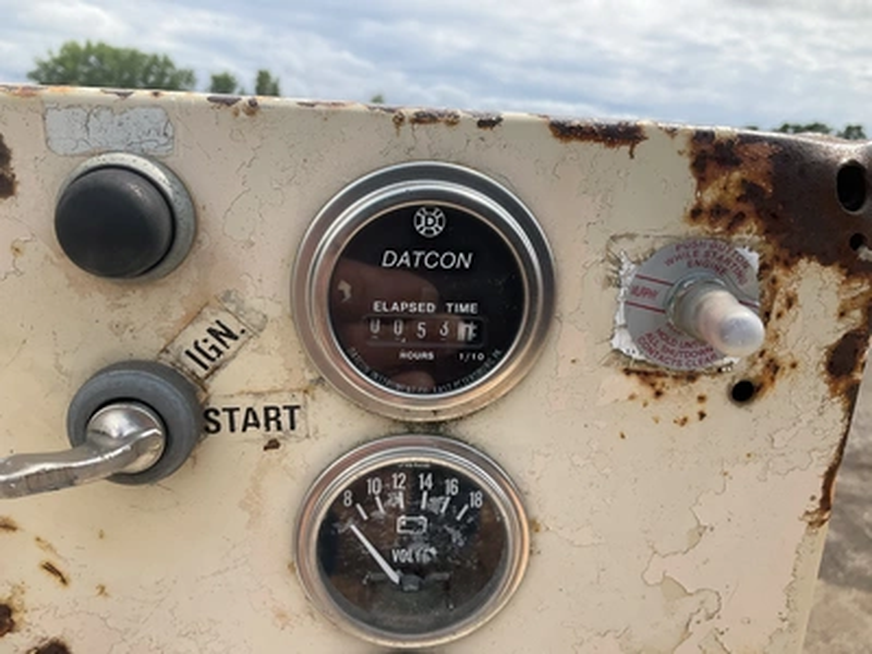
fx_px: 731
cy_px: 327
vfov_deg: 48.2
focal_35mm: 29
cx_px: 436
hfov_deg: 61.7
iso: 25
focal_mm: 3
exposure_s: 1/1412
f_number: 1.8
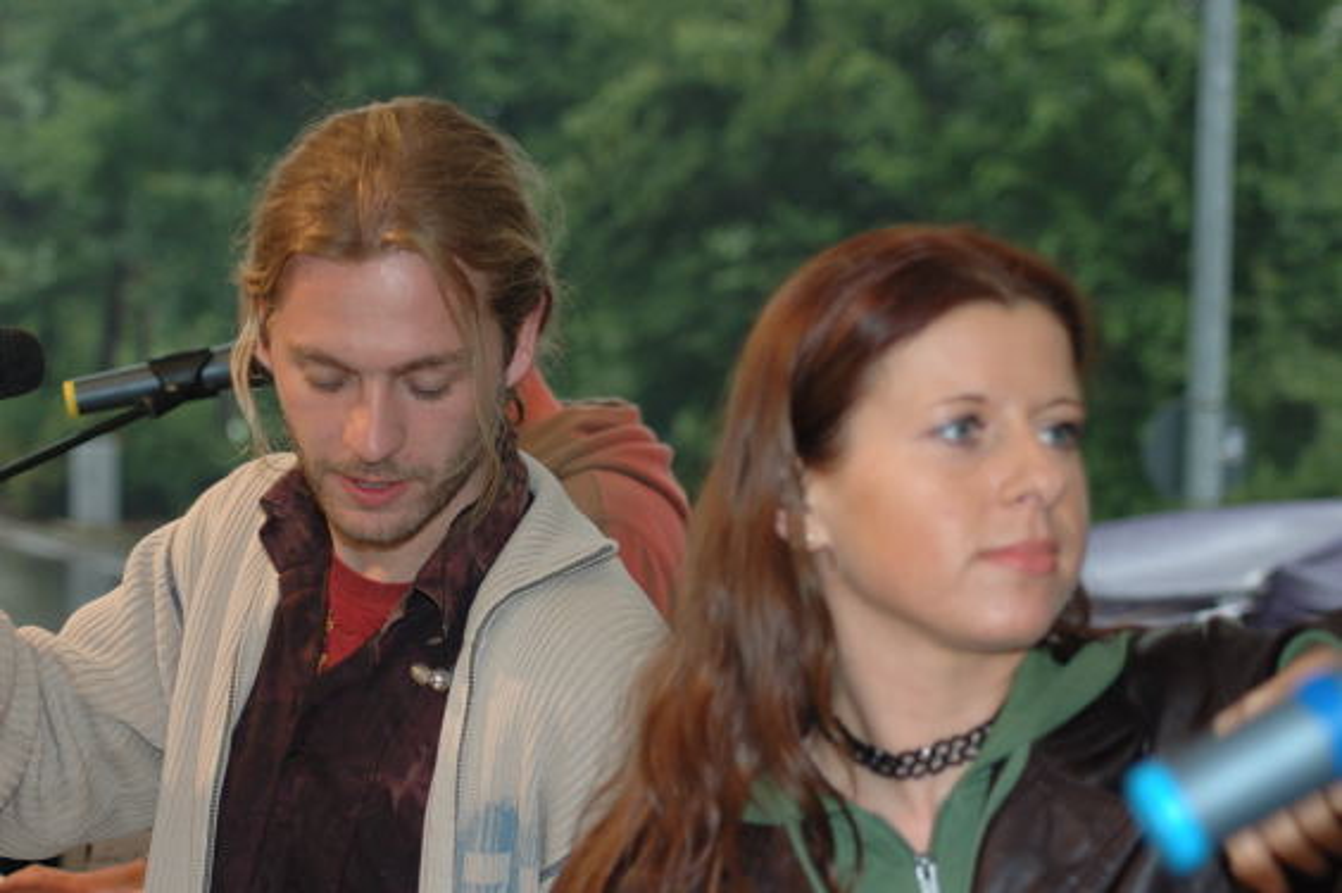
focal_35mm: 105
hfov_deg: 19.5
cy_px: 446
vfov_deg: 13.0
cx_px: 671
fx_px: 3911
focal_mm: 70
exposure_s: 1/60
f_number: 4.8
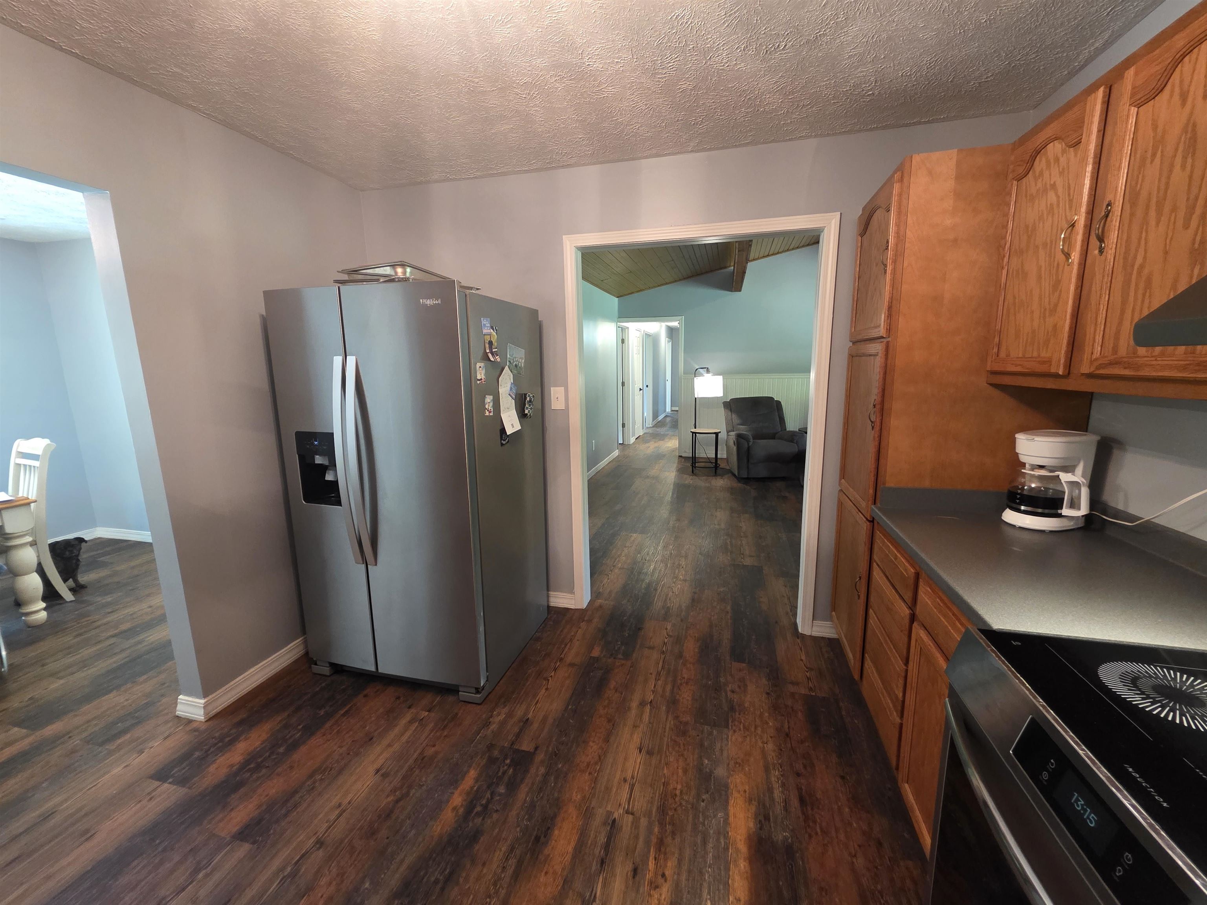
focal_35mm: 13
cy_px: 452
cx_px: 604
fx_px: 453
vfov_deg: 89.9
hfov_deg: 106.2
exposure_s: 1/60
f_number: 1.9
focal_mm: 2.2
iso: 640
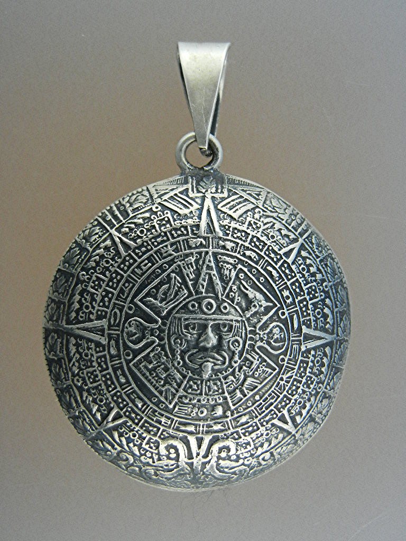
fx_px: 813
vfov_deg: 36.8
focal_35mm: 52
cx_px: 203
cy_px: 270
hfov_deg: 28.0
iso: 400
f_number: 3.9
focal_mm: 9.3
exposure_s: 1/21.5
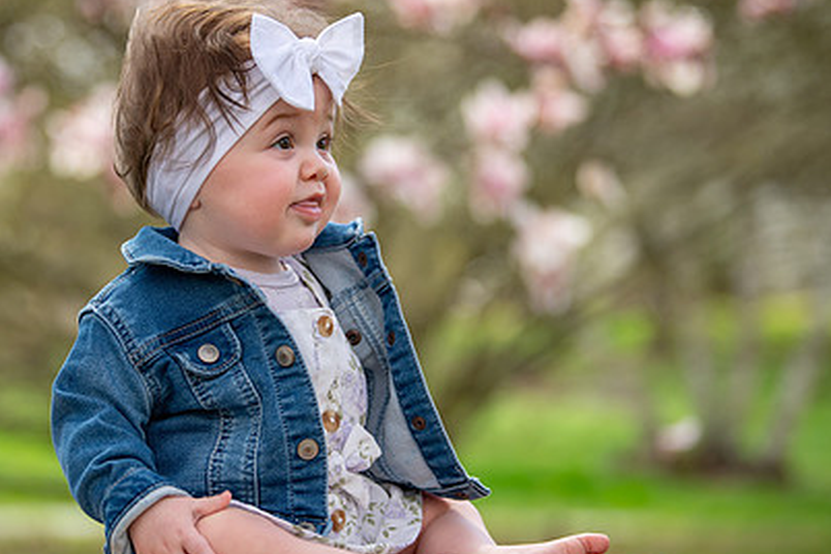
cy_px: 289
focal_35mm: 124
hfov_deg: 16.5
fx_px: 2862
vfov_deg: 11.1
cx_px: 267
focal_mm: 86
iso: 320
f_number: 2.8
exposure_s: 1/1250
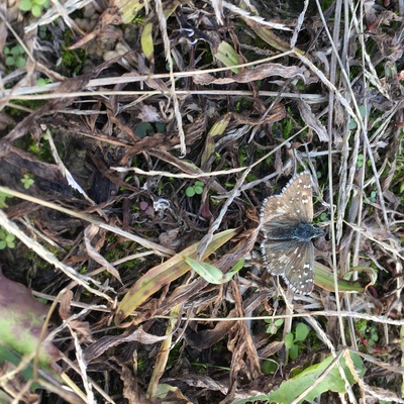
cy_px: 195
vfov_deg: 40.9
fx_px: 541
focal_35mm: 41
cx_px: 234
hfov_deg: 40.8
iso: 25
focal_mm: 4.15
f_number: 2.2
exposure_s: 1/108
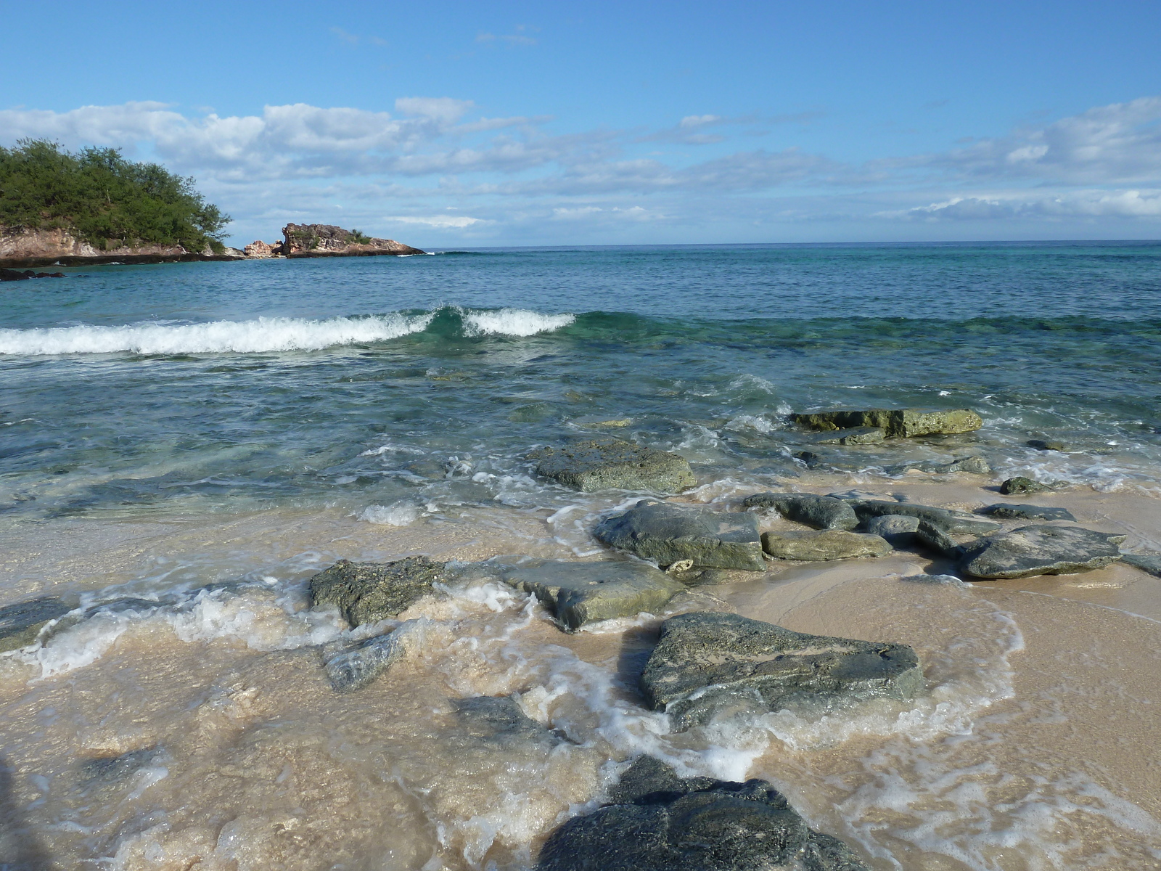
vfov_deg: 54.9
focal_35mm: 25
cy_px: 436
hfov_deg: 69.4
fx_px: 838
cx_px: 580
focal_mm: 4.1
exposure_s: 1/500
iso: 80
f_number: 5
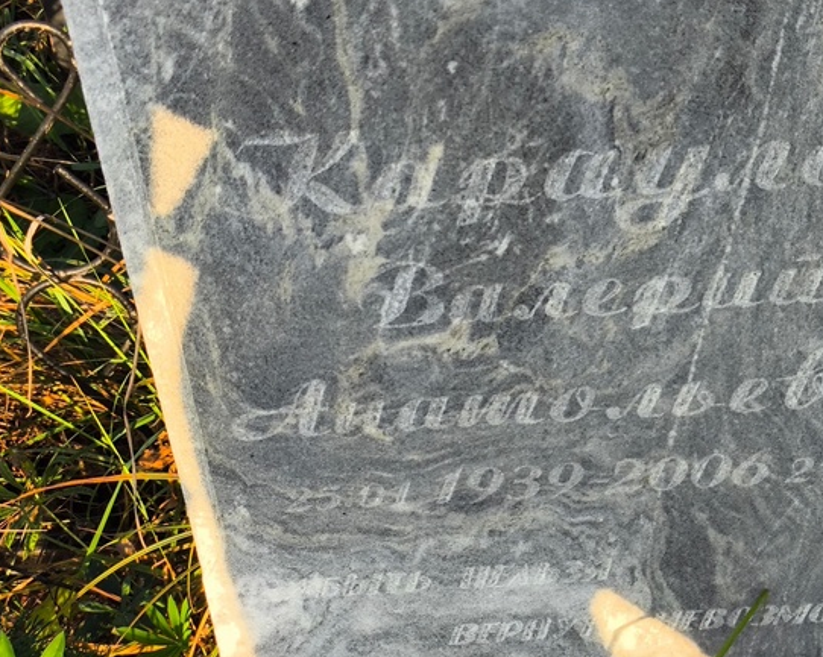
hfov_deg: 26.3
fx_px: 1753
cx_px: 538
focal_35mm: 72
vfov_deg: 21.2
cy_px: 276
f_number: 1.7
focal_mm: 4.71
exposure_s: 1/421
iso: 50
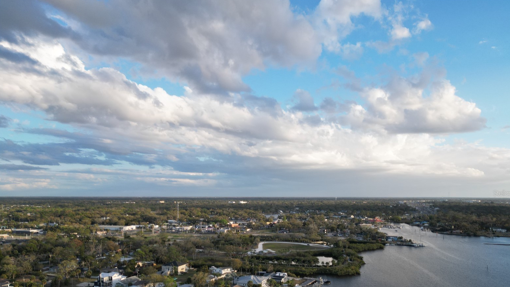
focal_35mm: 27
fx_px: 365
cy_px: 193
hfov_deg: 69.8
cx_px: 261
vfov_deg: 42.3
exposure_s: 1/1000
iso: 140
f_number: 1.7
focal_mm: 6.72
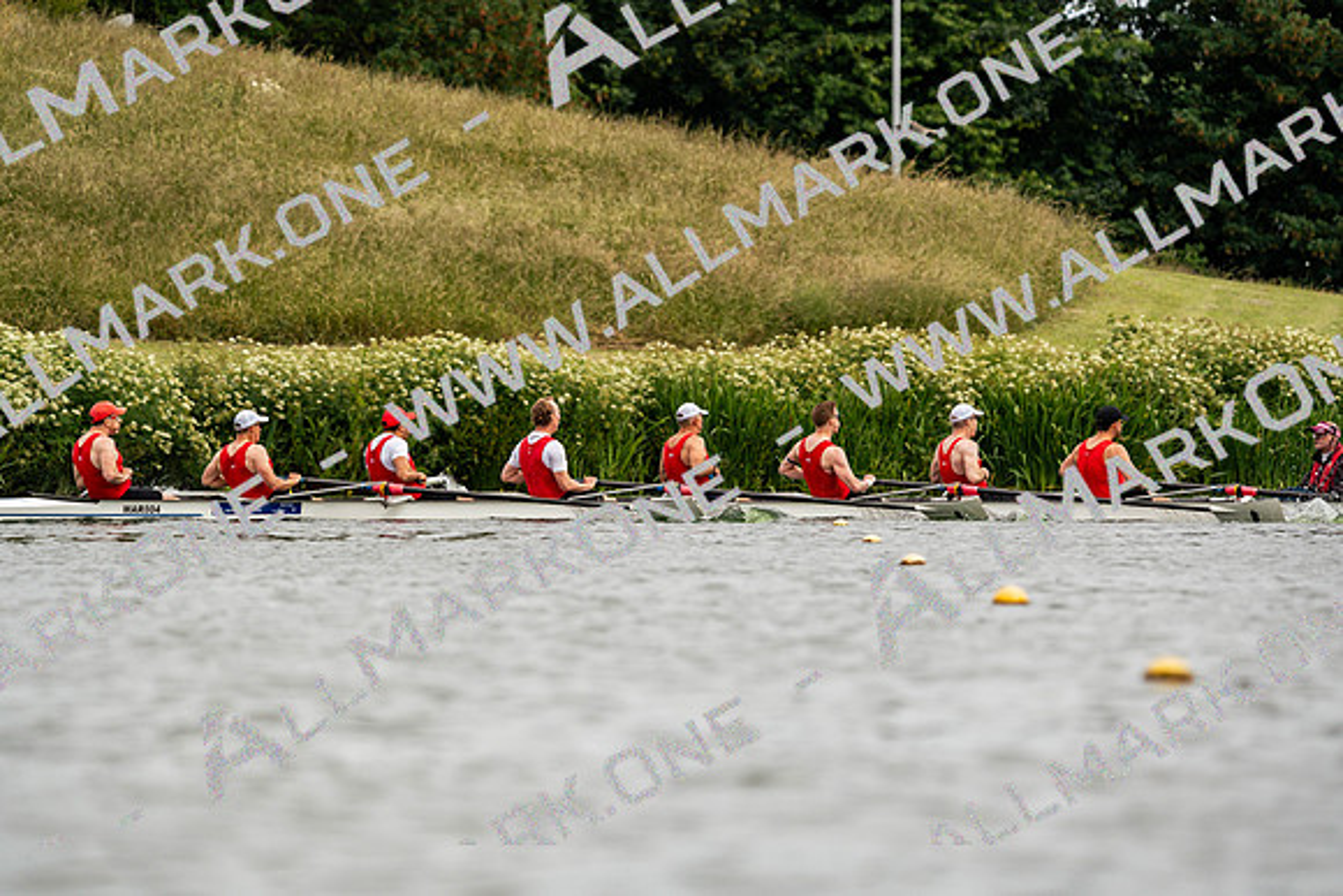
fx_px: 13955
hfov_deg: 5.5
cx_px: 672
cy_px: 448
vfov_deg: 3.7
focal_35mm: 374
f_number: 6.3
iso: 320
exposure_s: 1/2000
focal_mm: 374
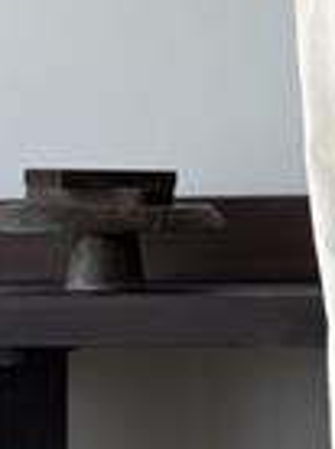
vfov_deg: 10.7
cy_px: 203
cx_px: 540
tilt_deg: -0.8
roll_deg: +0.3
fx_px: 2408
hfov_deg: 7.8
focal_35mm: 186
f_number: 1.78
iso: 80
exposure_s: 1/516
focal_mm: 6.76
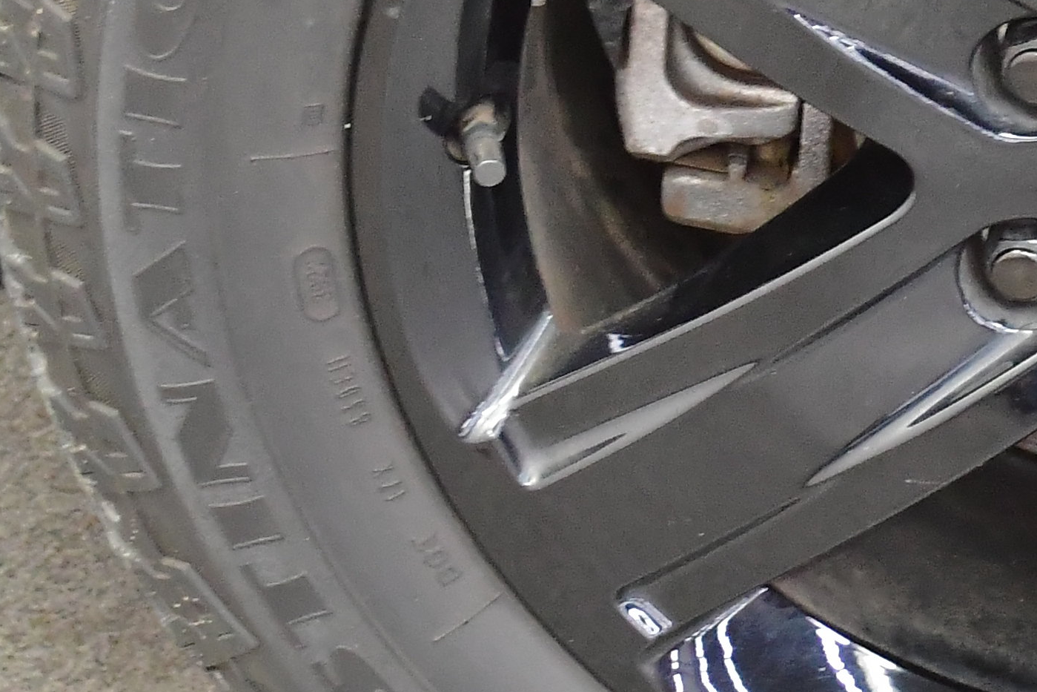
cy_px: 55
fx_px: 5502
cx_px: 1300
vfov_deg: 7.2
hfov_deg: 10.6
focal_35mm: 191
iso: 2200
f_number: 4.8
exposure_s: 1/40
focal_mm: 32
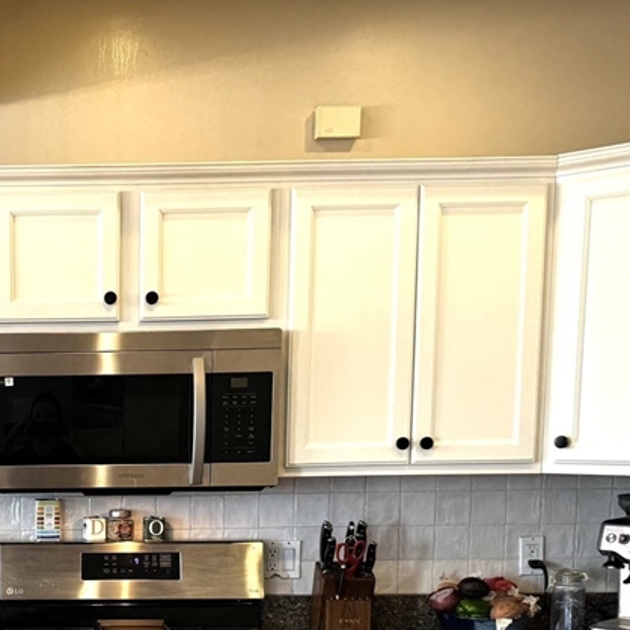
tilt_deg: -8.8
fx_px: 1071
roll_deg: +0.6
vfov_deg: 31.3
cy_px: 561
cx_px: 17
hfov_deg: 30.7
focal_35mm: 52
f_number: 1.78
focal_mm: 6.76
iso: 160
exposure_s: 1/120
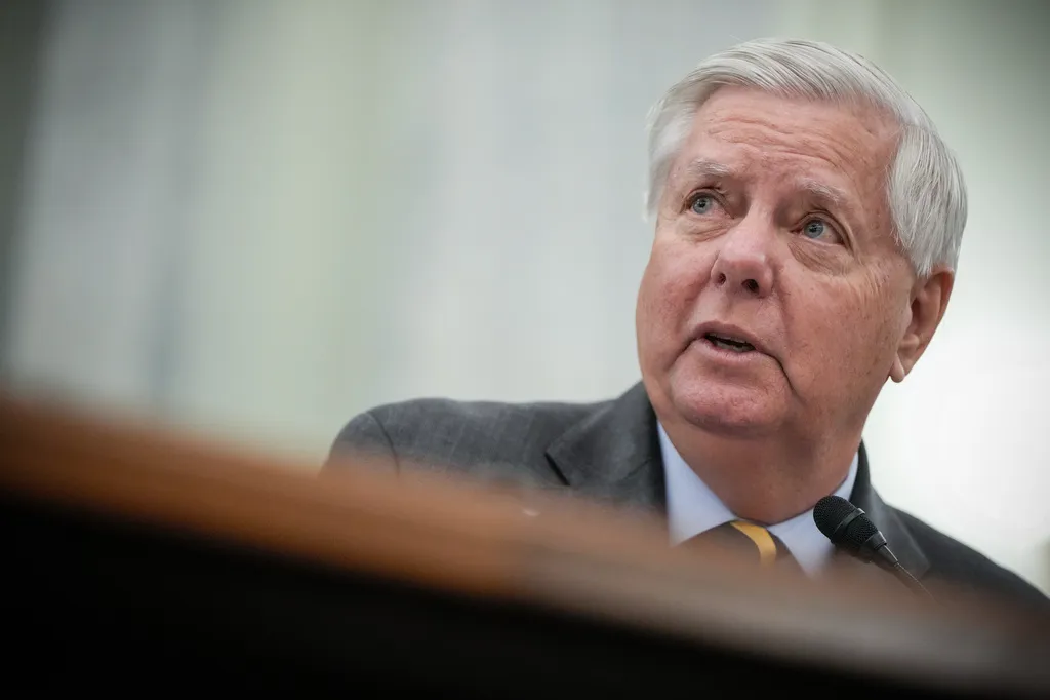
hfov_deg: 10.3
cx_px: 525
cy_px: 350
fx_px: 5831
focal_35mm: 200
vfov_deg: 6.9
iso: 4000
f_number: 2.8
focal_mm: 200
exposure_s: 1/500
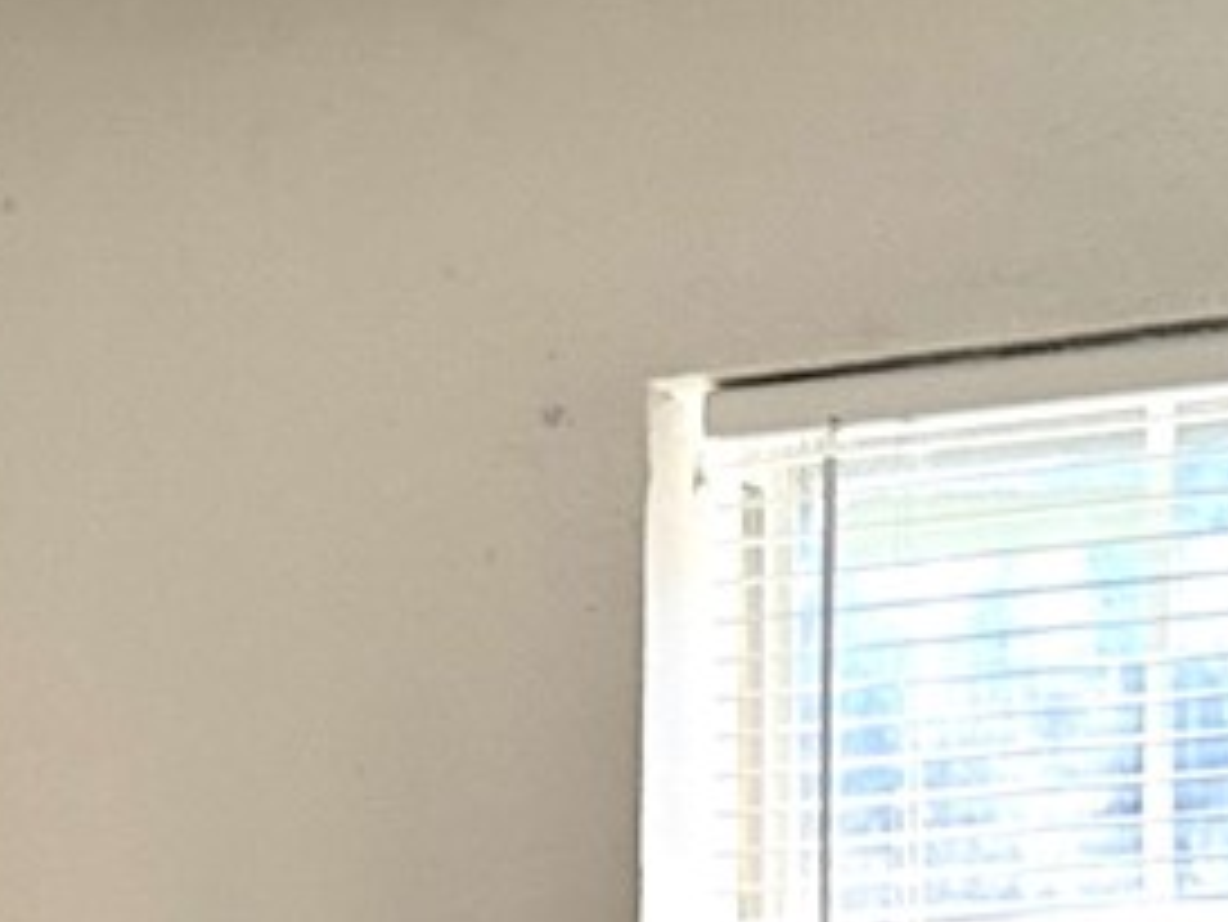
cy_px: 1691
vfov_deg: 8.0
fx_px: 6388
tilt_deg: -1.7
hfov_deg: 11.0
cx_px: 508
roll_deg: -0.3
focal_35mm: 180
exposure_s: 1/211
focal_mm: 6.76
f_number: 1.78
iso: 80
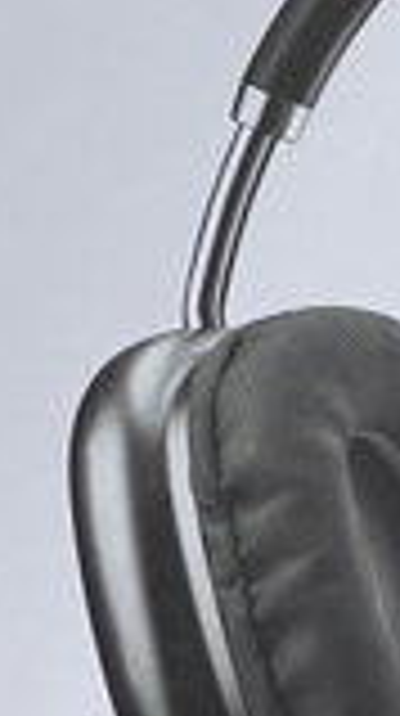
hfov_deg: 4.3
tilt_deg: -78.2
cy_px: 259
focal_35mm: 282
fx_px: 5337
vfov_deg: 7.7
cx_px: 440
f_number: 2.8
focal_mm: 9
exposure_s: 1/82
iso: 200
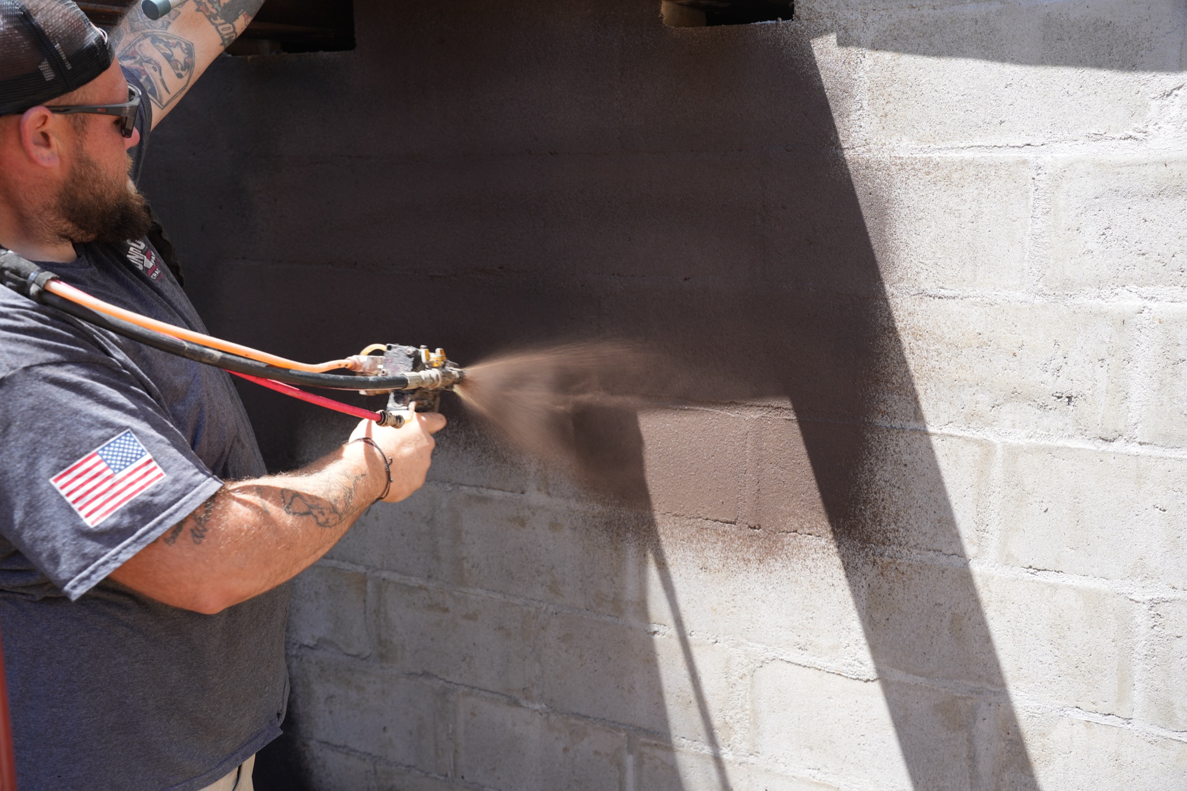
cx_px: 594
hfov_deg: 55.8
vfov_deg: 38.9
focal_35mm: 34
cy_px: 396
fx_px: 1121
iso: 100
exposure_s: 1/125
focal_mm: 34
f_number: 4.5
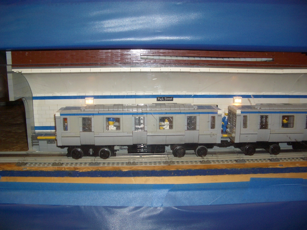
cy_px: 115
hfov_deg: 52.6
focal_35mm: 35
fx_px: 310
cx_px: 154
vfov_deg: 40.7
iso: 100
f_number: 2.6
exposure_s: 1/60
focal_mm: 5.8
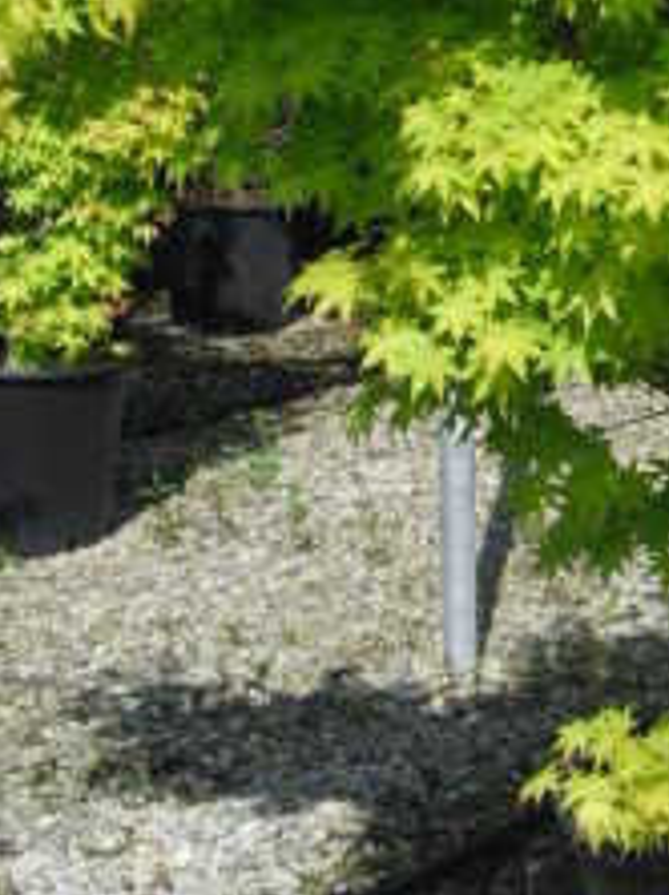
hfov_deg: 13.7
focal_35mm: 104
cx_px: 862
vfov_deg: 18.7
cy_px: 125
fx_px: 2685
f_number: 7.8
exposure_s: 1/160
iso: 64
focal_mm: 6.3
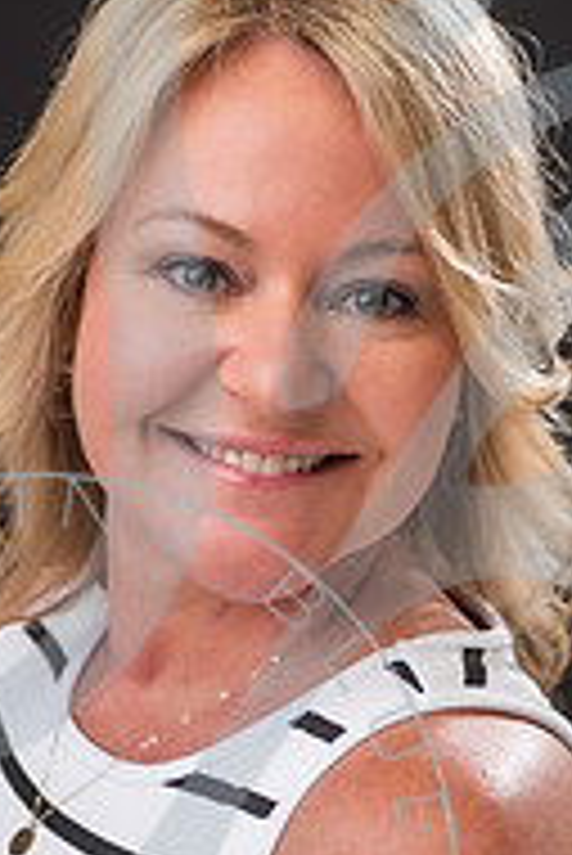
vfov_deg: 13.9
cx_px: 243
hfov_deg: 9.3
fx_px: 3497
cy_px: 549
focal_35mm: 147
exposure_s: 1/200
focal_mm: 62
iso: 100
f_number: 2.8
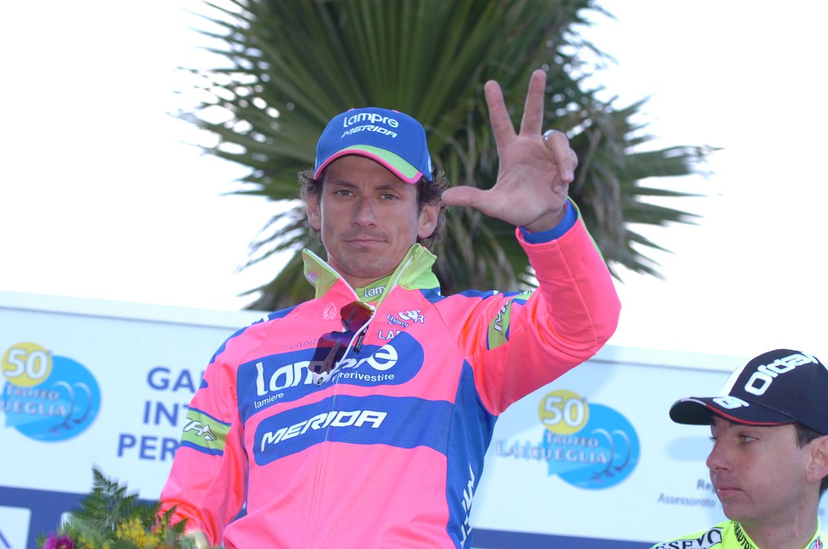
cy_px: 274
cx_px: 414
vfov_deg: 13.0
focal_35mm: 105
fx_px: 2410
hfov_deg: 19.5
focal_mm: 70
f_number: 3.5
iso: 200
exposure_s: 1/250
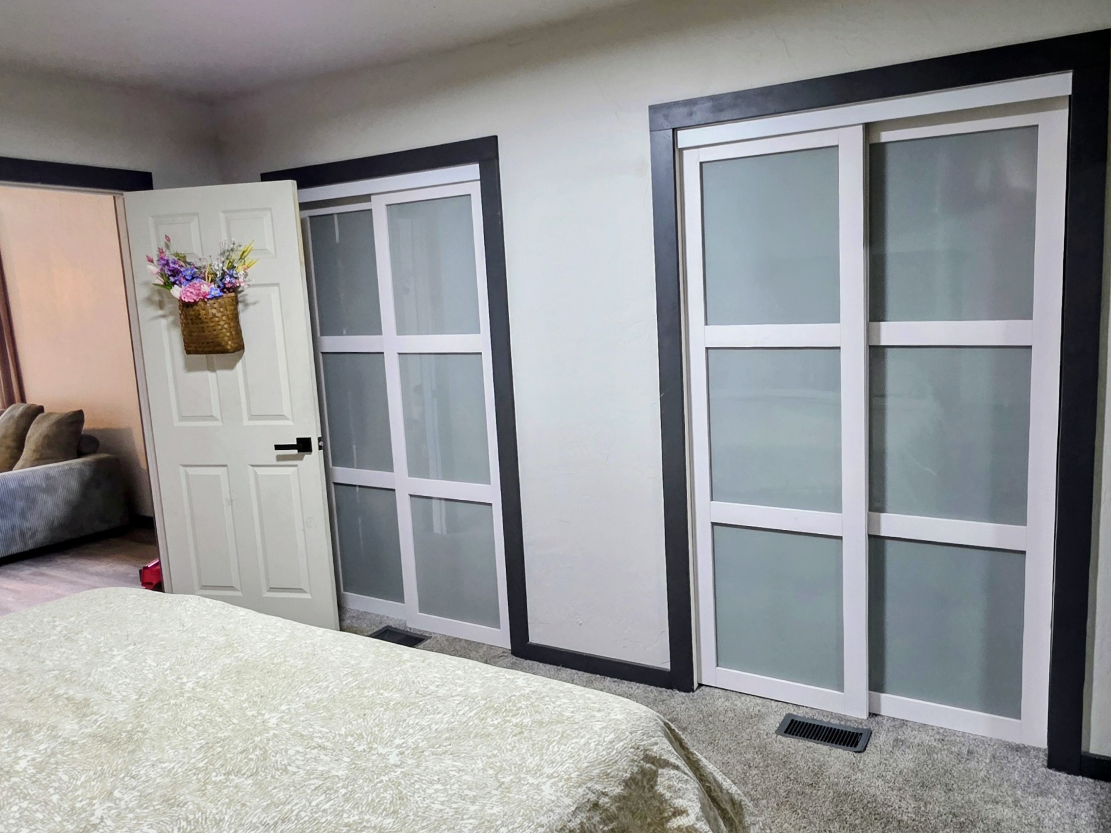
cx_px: 632
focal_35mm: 23
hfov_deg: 73.5
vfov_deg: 58.9
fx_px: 738
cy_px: 401
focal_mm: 2.2
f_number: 1.9
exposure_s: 1/60
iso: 400
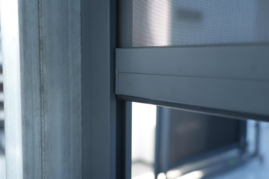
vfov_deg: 33.4
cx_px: 134
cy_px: 90
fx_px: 299
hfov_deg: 48.5
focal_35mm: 40
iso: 500
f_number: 4
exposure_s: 1/60
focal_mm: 40
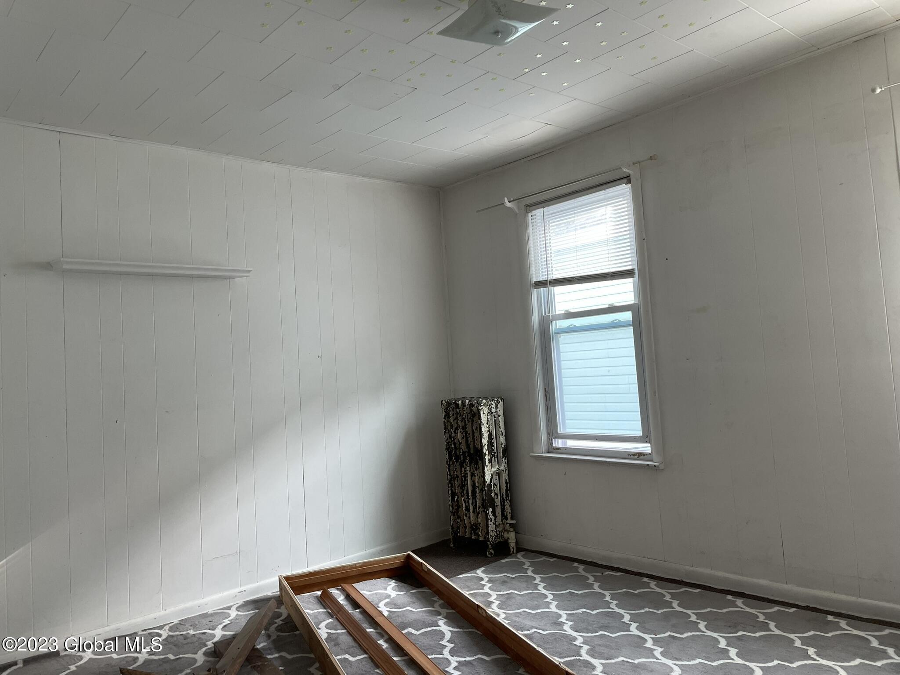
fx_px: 676
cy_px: 338
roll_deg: +3.7
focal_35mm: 26
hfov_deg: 67.3
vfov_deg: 53.1
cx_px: 450
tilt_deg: +4.3
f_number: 1.6
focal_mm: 4.2
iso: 125
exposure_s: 1/120
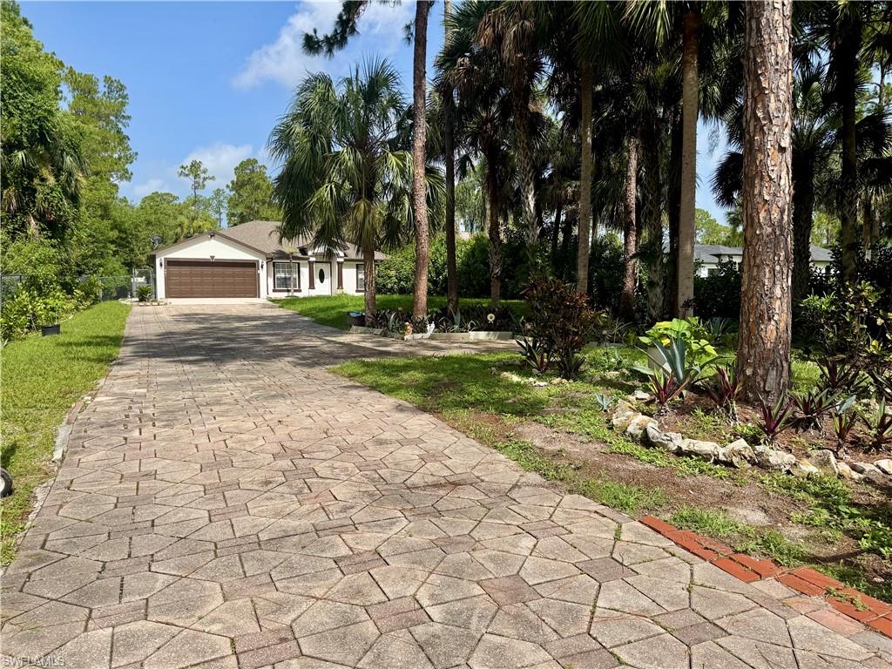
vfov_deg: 56.8
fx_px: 618
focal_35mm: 24
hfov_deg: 71.6
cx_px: 446
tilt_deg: -4.5
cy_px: 334
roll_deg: +0.0
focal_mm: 6.76
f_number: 1.78
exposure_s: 1/3802
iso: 80
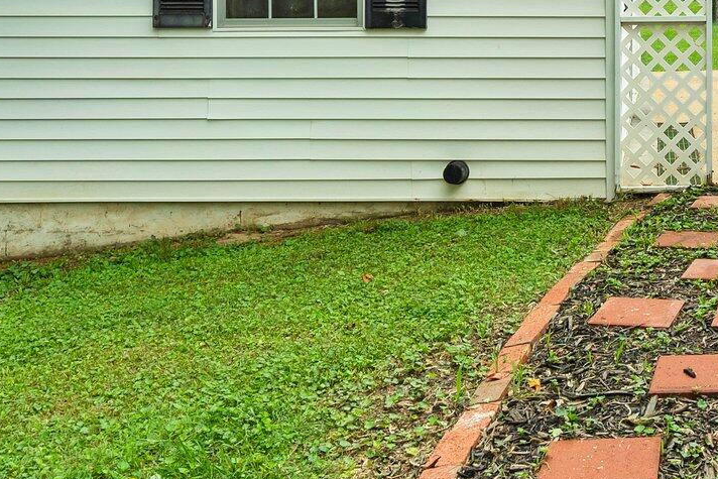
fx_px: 918
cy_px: 19
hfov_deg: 38.9
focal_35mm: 46
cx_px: 681
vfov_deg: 27.8
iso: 160
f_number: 9.5
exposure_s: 1/90
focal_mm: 16
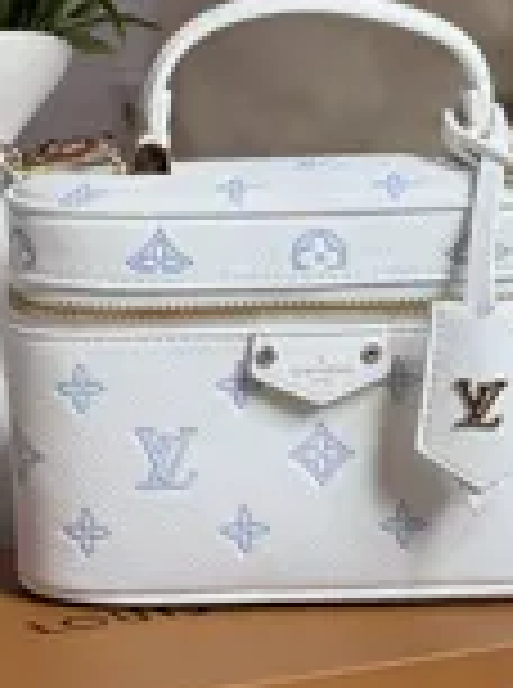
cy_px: 355
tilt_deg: -9.1
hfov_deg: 9.8
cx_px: 324
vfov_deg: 13.1
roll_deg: +0.9
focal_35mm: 151
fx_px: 2996
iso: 50
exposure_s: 1/122
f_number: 1.78
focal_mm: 6.76
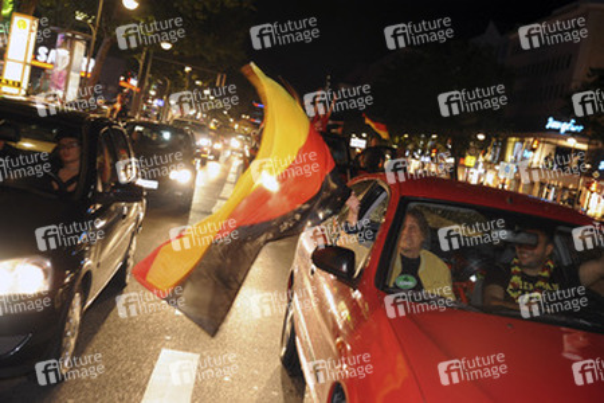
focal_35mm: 48
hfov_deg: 41.1
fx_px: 805
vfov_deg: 28.1
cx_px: 302
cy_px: 202
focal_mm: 48
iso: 1250
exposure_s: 1/30
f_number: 3.5
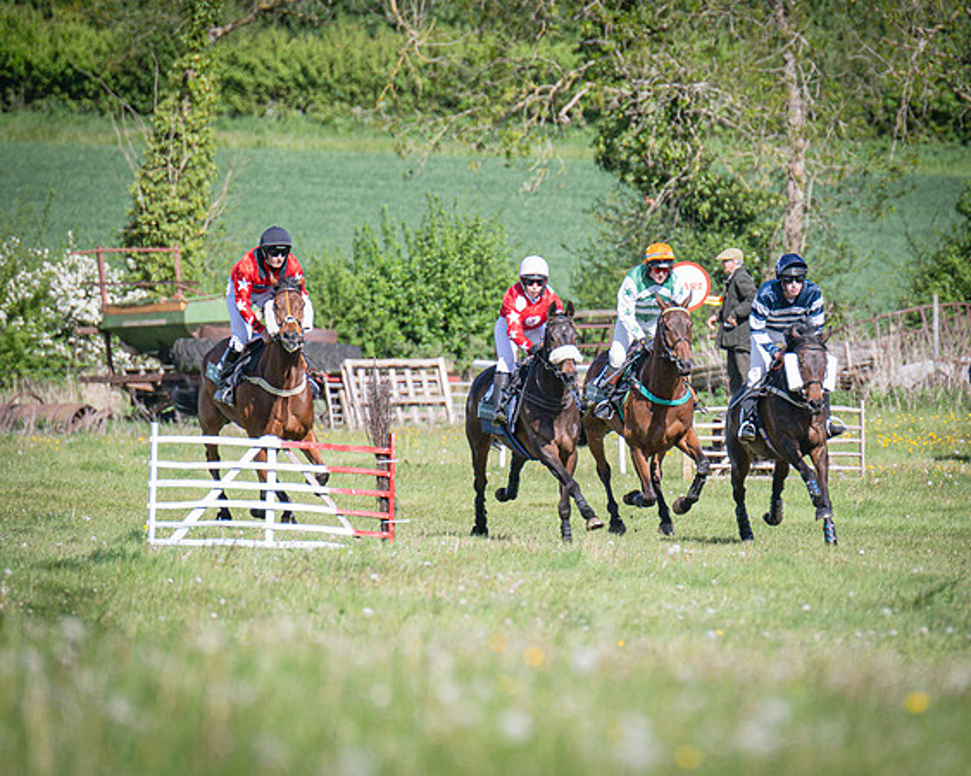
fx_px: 16634
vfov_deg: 2.7
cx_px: 625
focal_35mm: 579
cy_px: 457
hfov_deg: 3.3
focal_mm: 280
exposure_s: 1/3200
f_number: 4
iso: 400
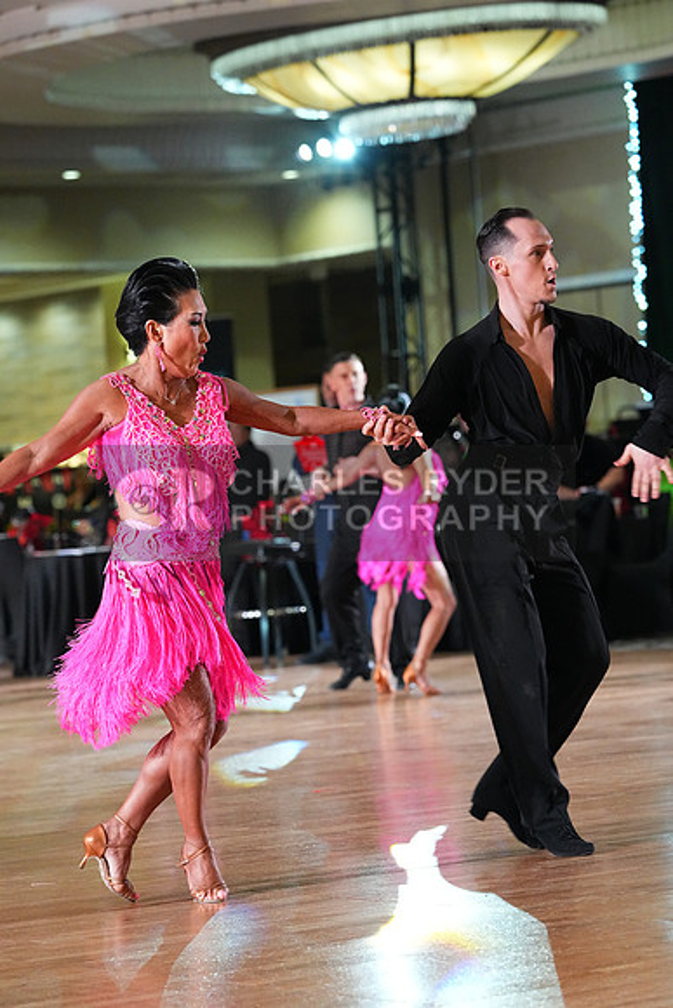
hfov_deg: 10.2
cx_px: 336
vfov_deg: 15.2
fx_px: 3783
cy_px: 504
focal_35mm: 135
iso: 8000
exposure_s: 1/400
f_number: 4.5
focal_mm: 135
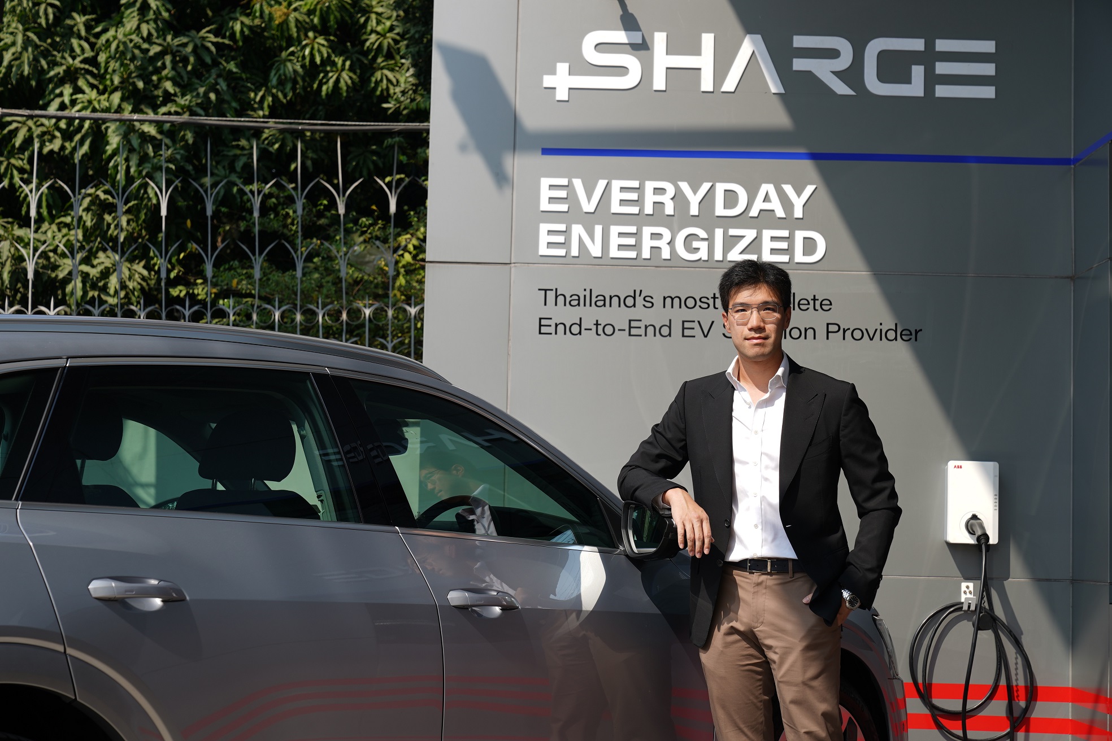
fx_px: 2008
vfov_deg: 20.9
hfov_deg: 31.0
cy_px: 370
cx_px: 556
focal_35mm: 65
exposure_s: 1/250
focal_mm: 65
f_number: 5.6
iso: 64
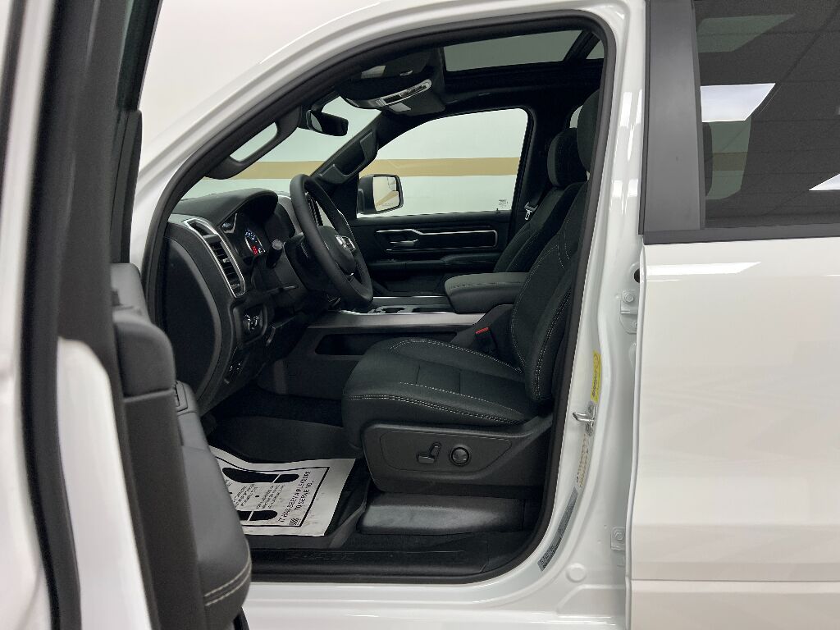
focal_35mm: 26
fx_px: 631
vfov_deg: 53.1
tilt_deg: -7.5
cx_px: 420
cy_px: 315
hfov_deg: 67.3
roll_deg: -0.1
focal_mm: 5.7
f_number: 1.5
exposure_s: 1/120
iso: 125
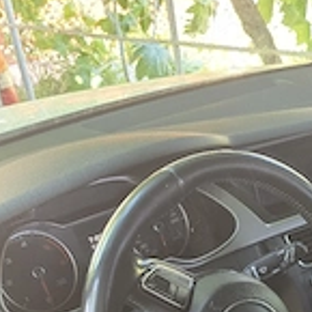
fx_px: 571
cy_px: 396
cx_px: 250
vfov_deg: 26.4
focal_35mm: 56
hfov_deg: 29.8
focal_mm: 6.3
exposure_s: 1/101
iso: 400
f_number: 1.7
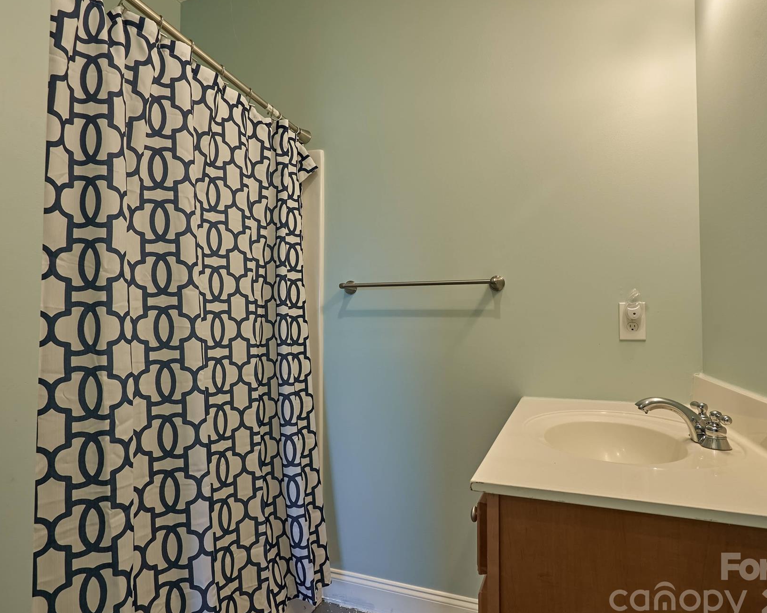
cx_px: 392
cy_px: 318
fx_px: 431
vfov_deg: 70.8
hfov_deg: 83.3
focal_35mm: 19
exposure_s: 1/25
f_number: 9
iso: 800
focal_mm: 16
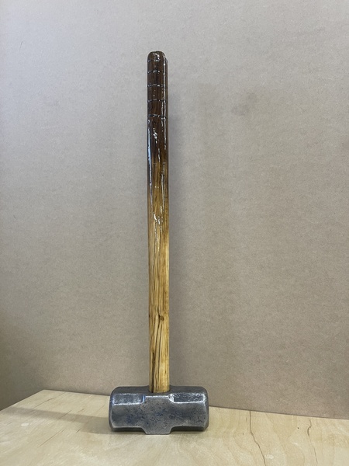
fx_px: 336
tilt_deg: +7.3
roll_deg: +0.7
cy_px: 233
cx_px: 174
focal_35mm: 25
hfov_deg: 54.9
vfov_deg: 69.4
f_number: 1.6
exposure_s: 1/60
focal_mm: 5.1
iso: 100
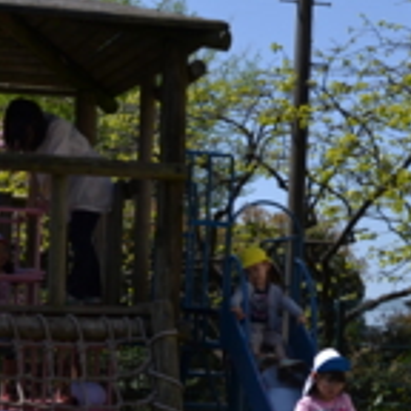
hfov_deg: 18.9
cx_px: 191
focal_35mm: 92
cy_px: 361
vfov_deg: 18.6
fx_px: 1236
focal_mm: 26
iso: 100
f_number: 8
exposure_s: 1/250
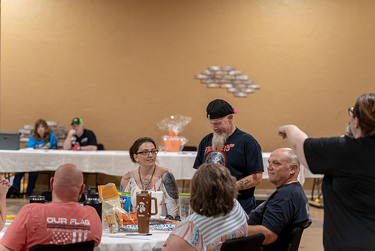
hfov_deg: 22.4
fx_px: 948
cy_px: 126
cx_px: 188
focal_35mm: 91
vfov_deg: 15.0
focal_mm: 91
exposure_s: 1/500
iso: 3200
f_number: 2.8
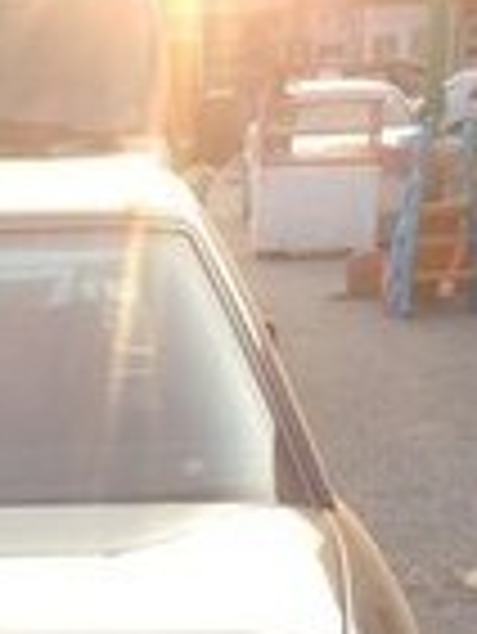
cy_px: 1016
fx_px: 2256
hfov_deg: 11.7
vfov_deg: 14.6
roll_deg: +5.6
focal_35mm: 123
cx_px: -184
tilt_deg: -24.8
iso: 50
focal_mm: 4.28
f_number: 2.4
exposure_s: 1/238
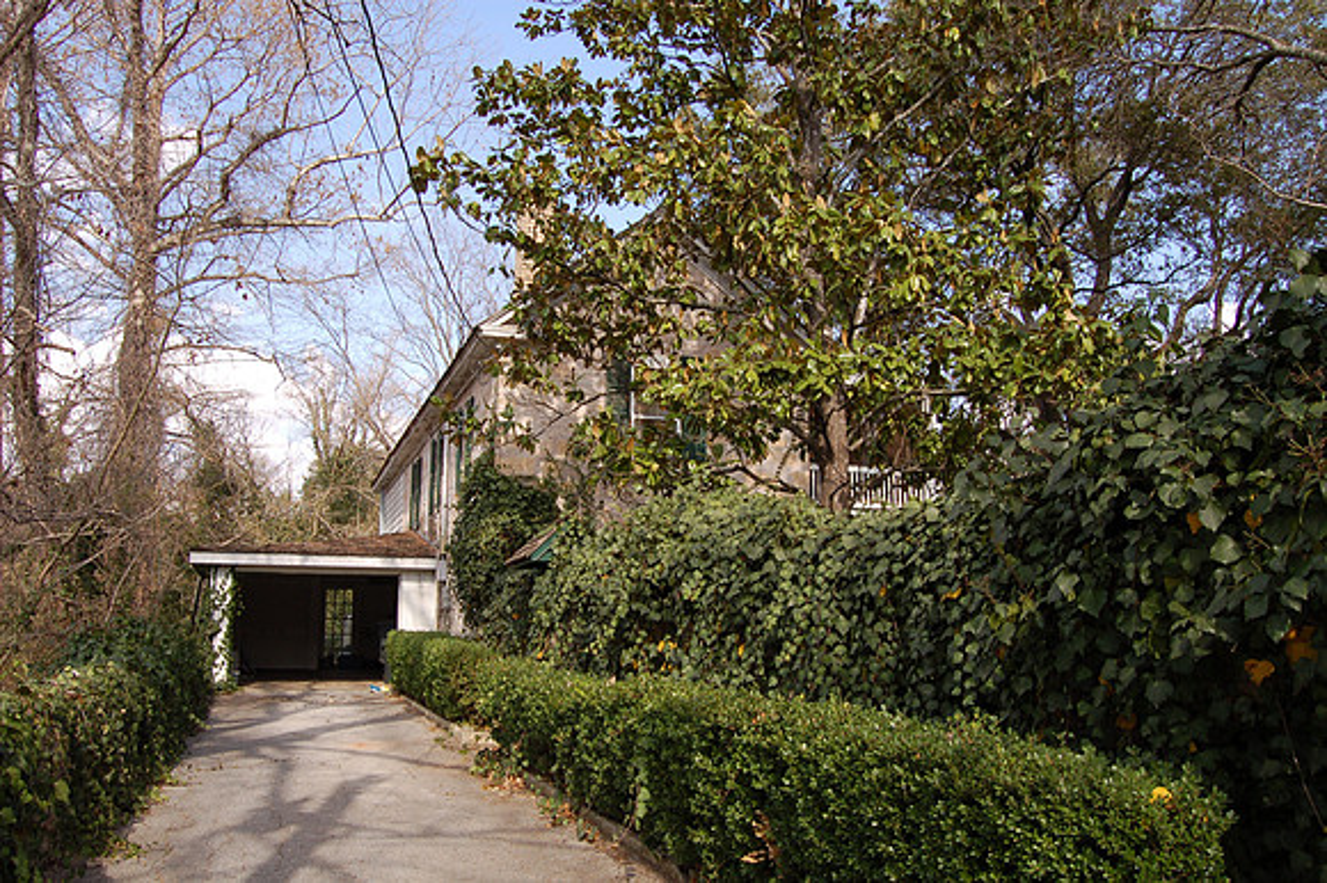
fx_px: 1105
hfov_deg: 62.0
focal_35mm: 30
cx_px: 664
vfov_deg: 43.6
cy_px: 442
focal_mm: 20
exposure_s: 1/160
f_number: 8
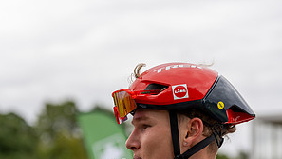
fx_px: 1009
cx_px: 141
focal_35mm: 135
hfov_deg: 15.9
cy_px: 167
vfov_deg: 8.9
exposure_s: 1/1000
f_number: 3.5
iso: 500
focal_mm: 85
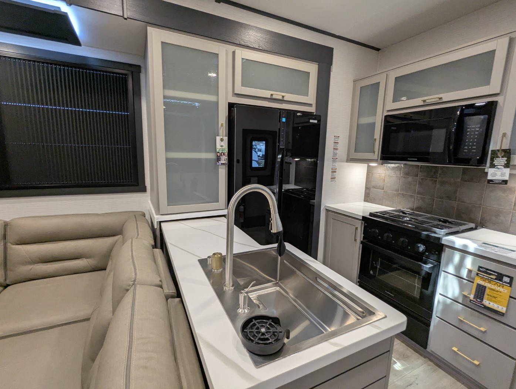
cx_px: 258
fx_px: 239
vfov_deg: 78.2
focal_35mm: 16
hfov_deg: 94.4
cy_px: 194
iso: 195
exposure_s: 1/88
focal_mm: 2.35
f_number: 2.2
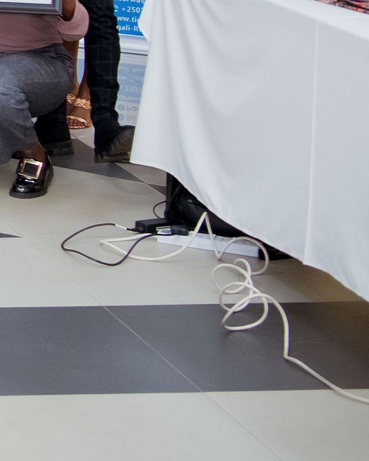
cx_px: -488
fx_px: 1981
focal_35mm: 145
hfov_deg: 9.6
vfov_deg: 12.7
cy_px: -209
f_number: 2.8
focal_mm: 32
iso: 1250
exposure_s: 1/100
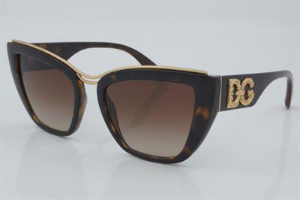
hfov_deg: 24.6
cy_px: 100
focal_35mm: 82
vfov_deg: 16.5
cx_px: 150
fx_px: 687
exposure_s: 1/4
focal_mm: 55
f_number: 32
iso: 100
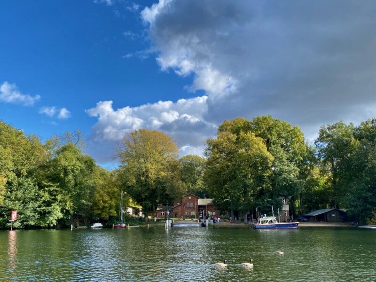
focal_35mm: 26
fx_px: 282
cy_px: 141
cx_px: 188
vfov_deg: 53.1
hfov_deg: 67.3
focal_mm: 4.25
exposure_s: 1/673
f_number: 1.8
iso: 32
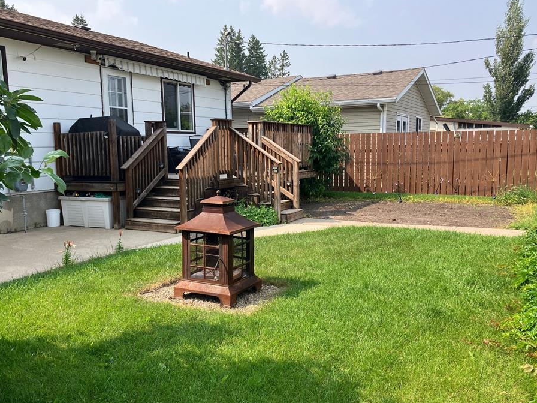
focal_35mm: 32
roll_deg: +1.4
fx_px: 496
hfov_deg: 56.8
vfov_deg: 44.1
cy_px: 217
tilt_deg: -8.0
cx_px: 248
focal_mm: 3.99
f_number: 1.8
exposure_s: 1/771
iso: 32
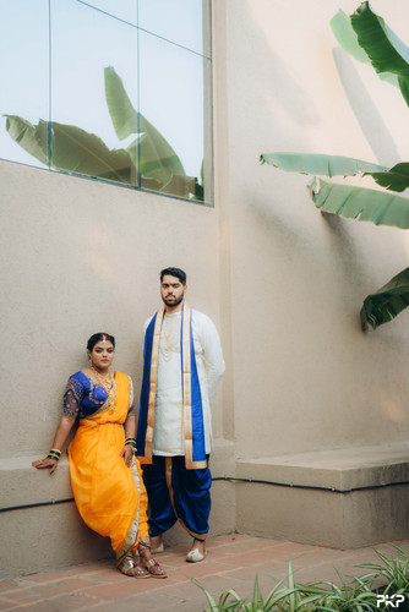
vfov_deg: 39.6
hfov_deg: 27.0
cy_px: 306
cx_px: 204
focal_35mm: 50
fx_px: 851
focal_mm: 50
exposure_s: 1/640
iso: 125
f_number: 2
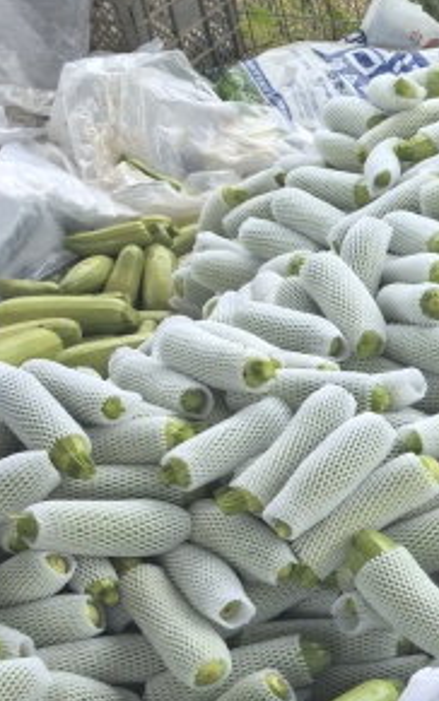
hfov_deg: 11.1
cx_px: 943
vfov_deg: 19.5
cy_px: 620
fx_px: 2009
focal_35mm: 105
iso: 50
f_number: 2
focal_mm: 5.75
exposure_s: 1/531
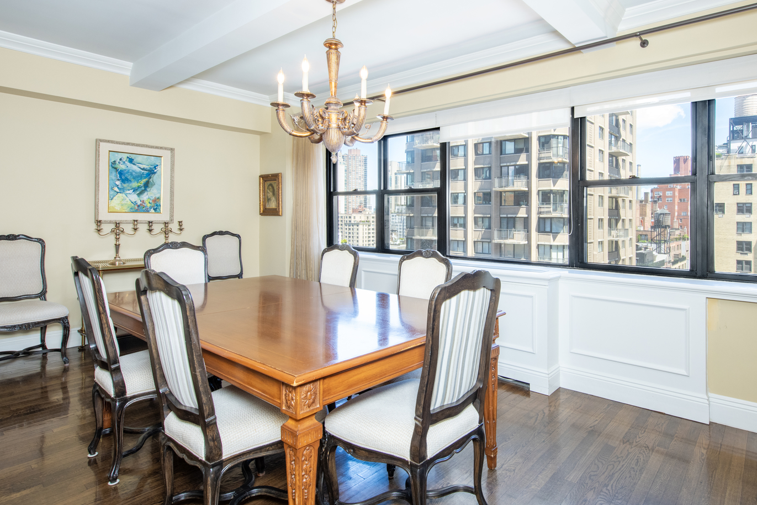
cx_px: 452
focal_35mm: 21
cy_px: 230
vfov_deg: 59.4
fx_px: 442
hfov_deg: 80.3
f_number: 11
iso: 320
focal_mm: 15
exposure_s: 1/15
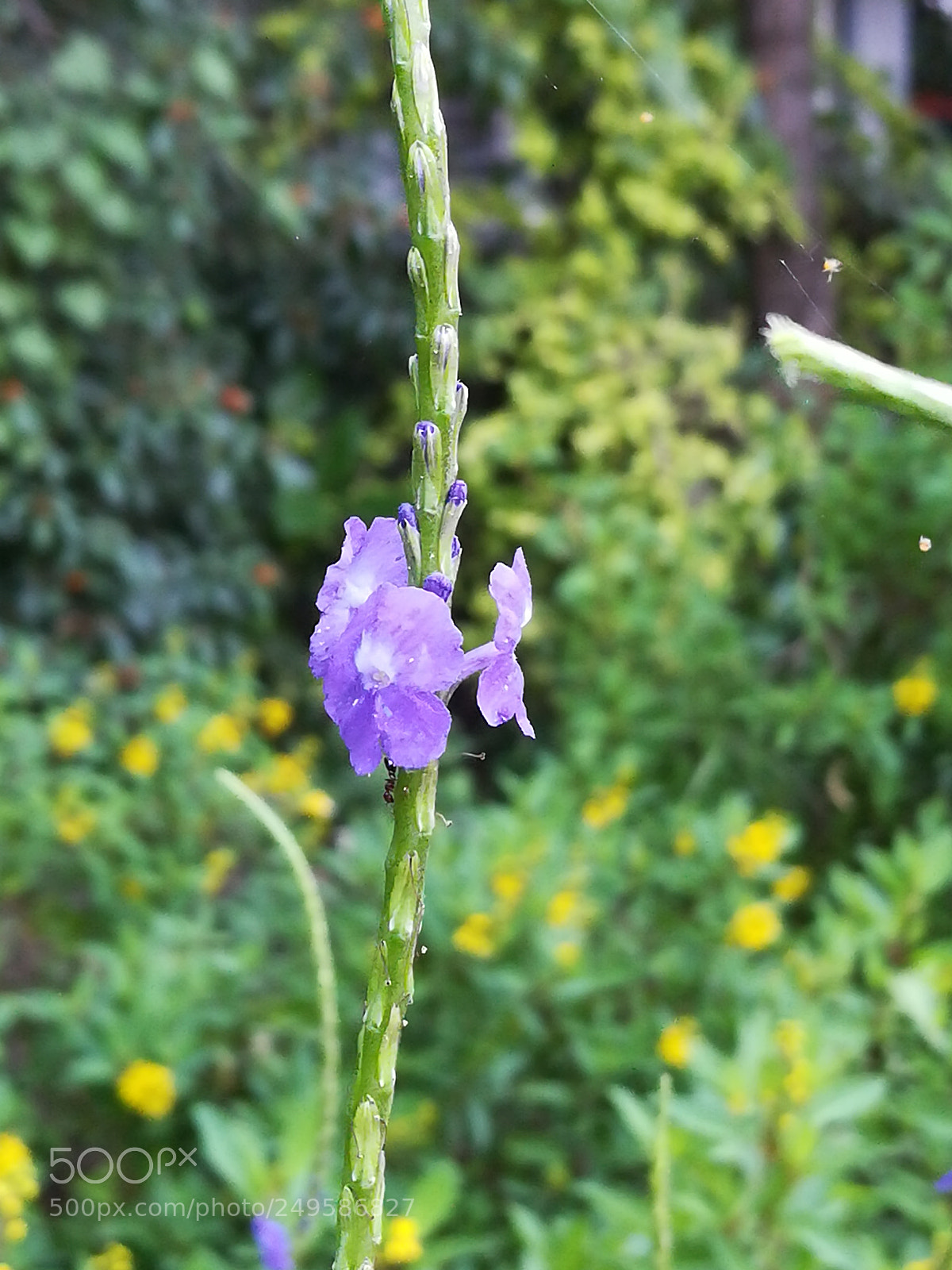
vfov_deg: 27.4
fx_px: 2603
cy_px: 635
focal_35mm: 71
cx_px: 476
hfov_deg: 20.7
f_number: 2.2
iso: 400
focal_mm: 3.83
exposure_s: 1/33.3
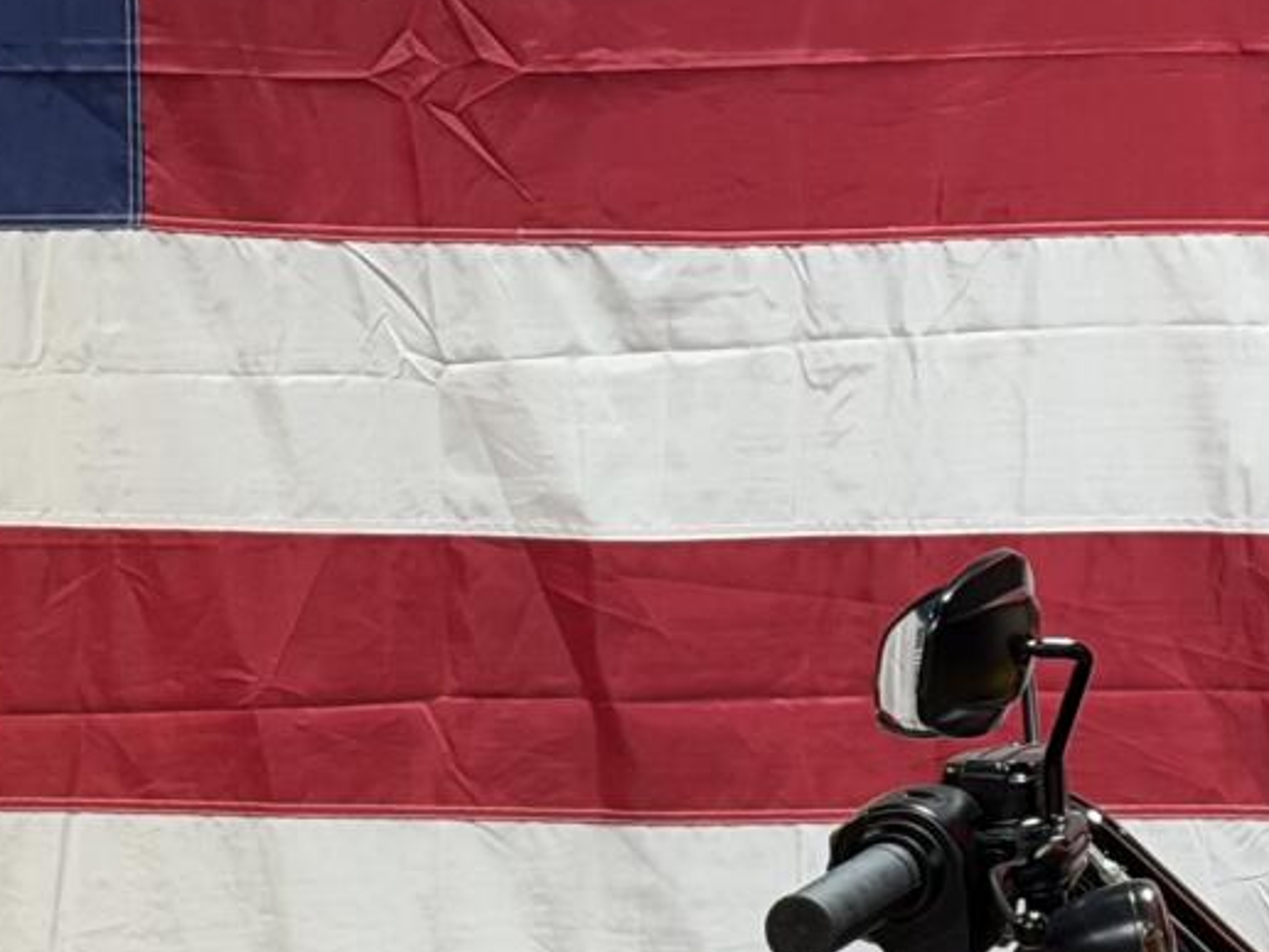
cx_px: 494
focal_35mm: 186
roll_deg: +1.9
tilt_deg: -11.0
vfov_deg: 7.7
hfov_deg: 10.6
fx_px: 6819
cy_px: 1811
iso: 64
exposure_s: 1/60
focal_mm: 6.76
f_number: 1.78
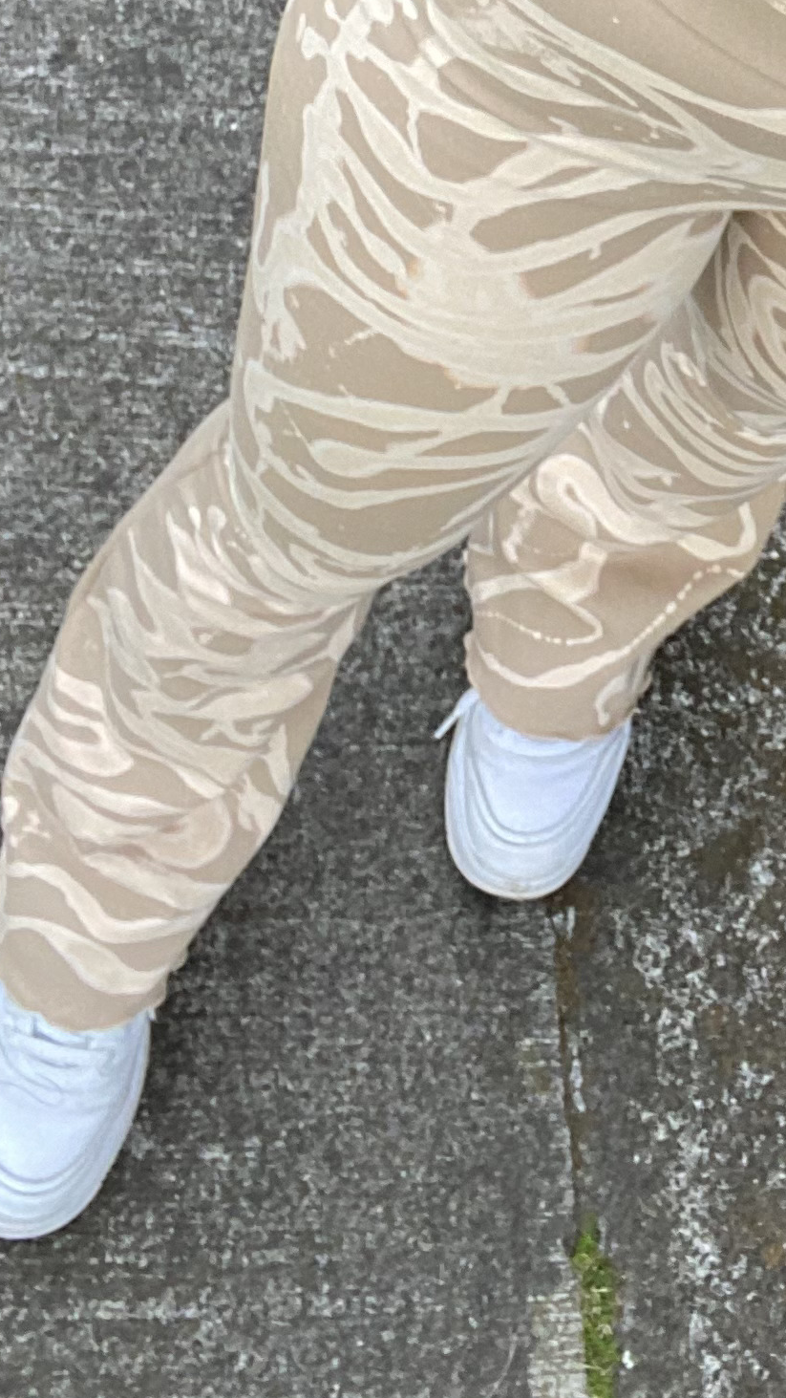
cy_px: -64
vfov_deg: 28.3
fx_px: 2556
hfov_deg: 16.8
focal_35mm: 69
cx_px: 931
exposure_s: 1/60
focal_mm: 2.71
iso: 125
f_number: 2.2
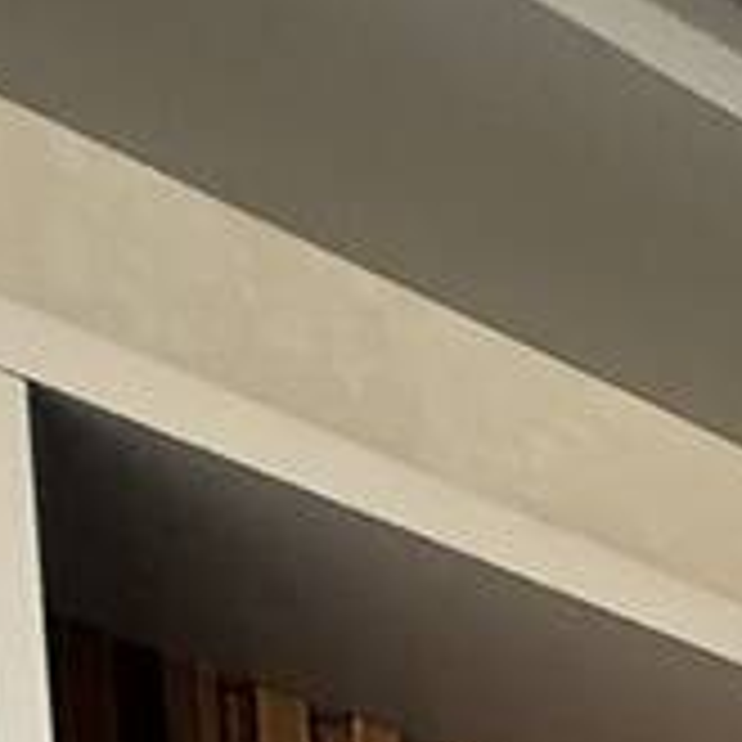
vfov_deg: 10.7
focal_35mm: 108
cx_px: 1988
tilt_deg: -8.8
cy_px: 2271
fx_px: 2619
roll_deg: -1.0
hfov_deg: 11.8
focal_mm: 2.22
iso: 200
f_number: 2.2
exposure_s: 1/99
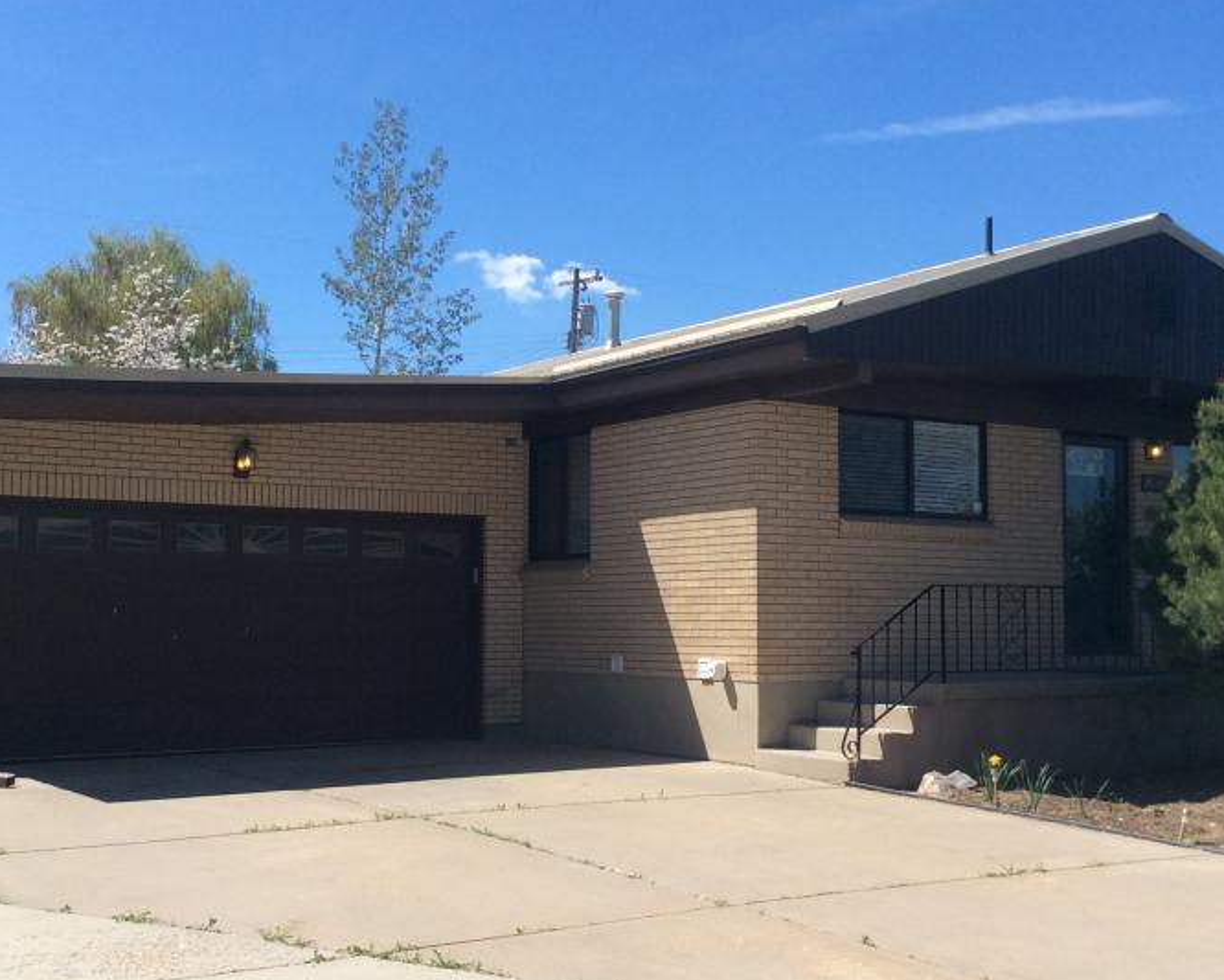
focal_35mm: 48
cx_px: 612
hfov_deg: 38.8
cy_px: 495
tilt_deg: +1.1
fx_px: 1739
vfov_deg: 31.5
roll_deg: -0.2
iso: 32
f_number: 2.4
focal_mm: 3.3
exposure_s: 1/1431
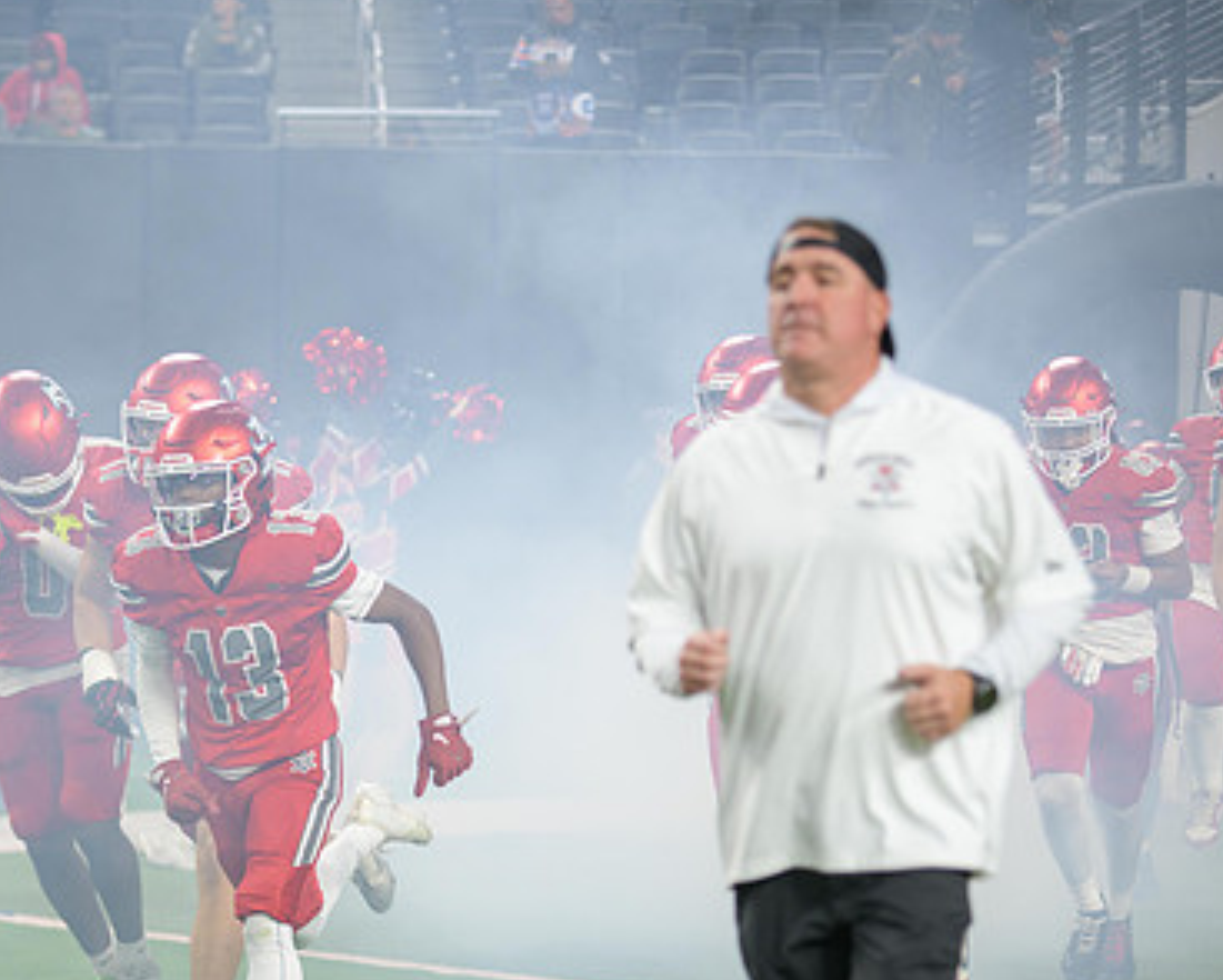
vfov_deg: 9.5
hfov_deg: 11.8
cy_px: 622
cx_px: 393
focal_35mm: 163
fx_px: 5903
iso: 1000
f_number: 2.8
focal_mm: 110
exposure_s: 1/400
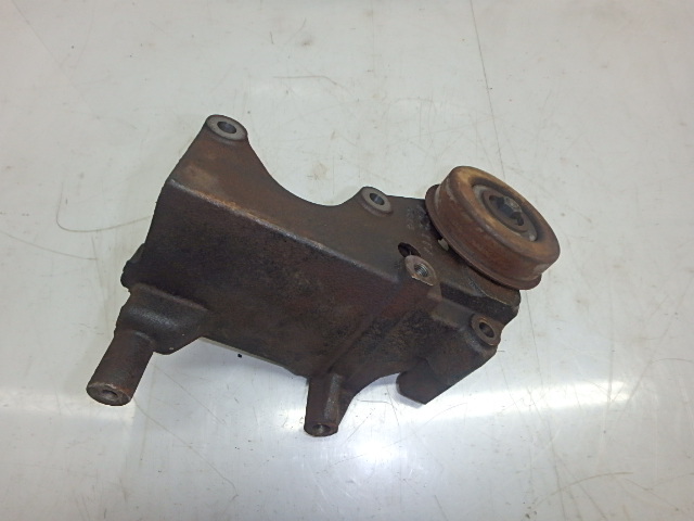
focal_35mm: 21
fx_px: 421
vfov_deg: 63.4
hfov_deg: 79.0
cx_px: 347
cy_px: 260
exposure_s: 1/40
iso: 200
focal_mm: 3.7
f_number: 3.5
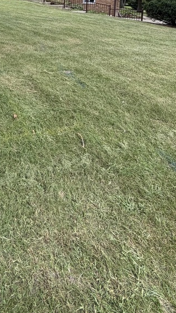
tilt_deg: -5.4
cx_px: 13
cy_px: 21
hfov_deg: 37.2
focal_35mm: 29
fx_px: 240
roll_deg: -1.4
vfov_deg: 55.5
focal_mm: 2.22
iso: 50
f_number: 2.2
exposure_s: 1/344
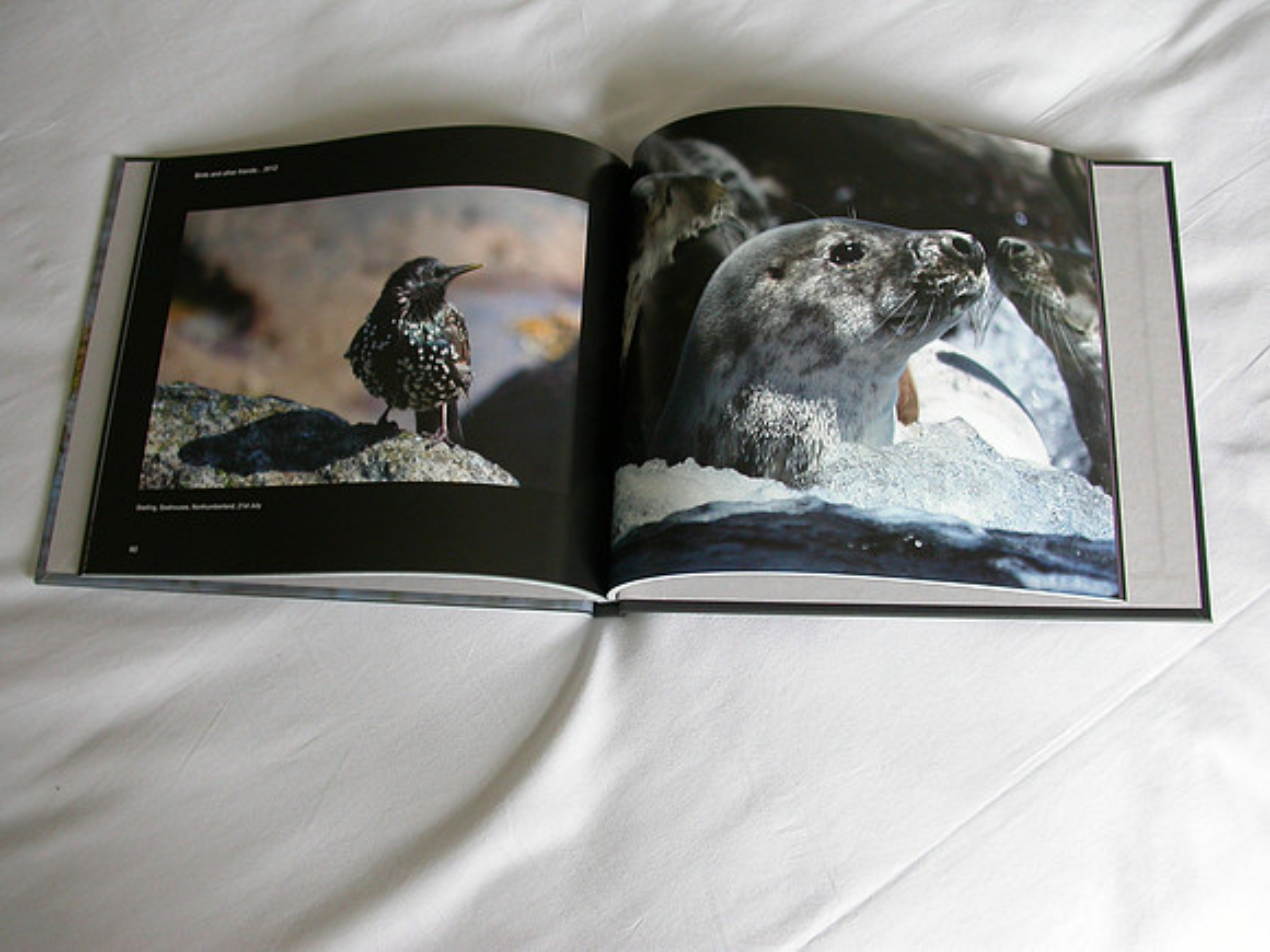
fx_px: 1394
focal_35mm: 38
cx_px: 635
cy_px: 476
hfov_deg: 49.0
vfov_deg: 37.7
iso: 100
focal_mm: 7.85
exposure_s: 1/35.8
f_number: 2.6
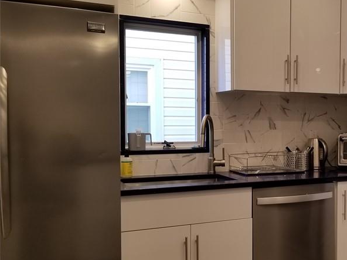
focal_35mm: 45
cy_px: 144
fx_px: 451
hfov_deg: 39.6
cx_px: 300
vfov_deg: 32.2
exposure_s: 1/120
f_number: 1.7
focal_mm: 4.25
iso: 64
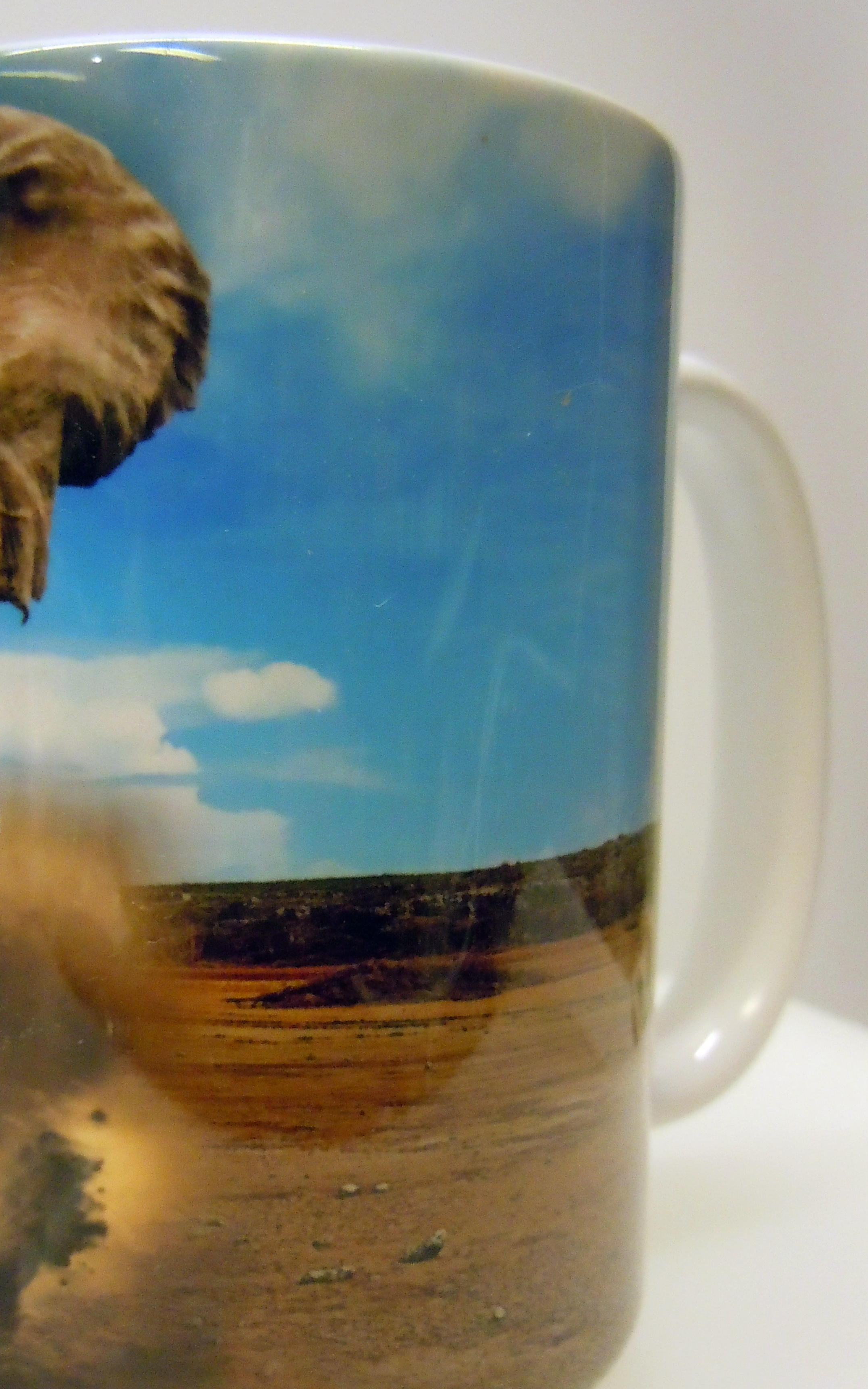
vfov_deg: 49.3
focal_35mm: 40
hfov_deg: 31.5
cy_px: 722
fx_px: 1514
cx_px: 234
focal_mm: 5.4
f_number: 3.5
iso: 800
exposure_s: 1/60
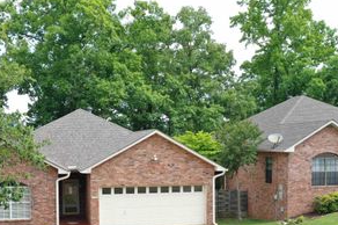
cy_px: 171
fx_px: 450
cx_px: 148
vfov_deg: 27.6
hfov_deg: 41.1
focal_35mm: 48
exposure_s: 1/200
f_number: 5
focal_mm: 10.26
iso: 100
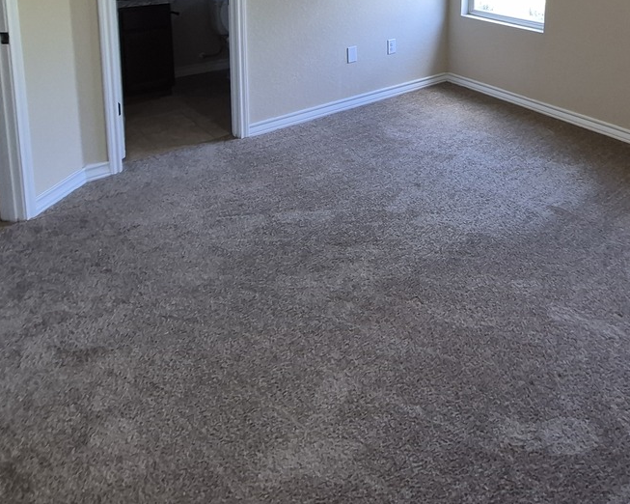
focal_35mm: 28
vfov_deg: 43.2
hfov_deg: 59.7
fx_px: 522
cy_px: -14
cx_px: 452
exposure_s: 1/60
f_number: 2.2
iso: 125
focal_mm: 1.74
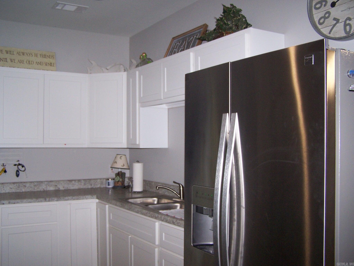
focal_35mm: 38
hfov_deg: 49.0
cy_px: 133
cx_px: 177
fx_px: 389
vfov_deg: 37.7
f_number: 2.8
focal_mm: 6.3
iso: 140
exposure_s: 1/60
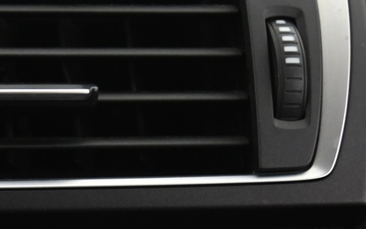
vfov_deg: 7.3
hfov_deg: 11.2
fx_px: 1746
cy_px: 389
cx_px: -268
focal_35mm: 175
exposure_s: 1/20
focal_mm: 44
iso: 2000
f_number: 4
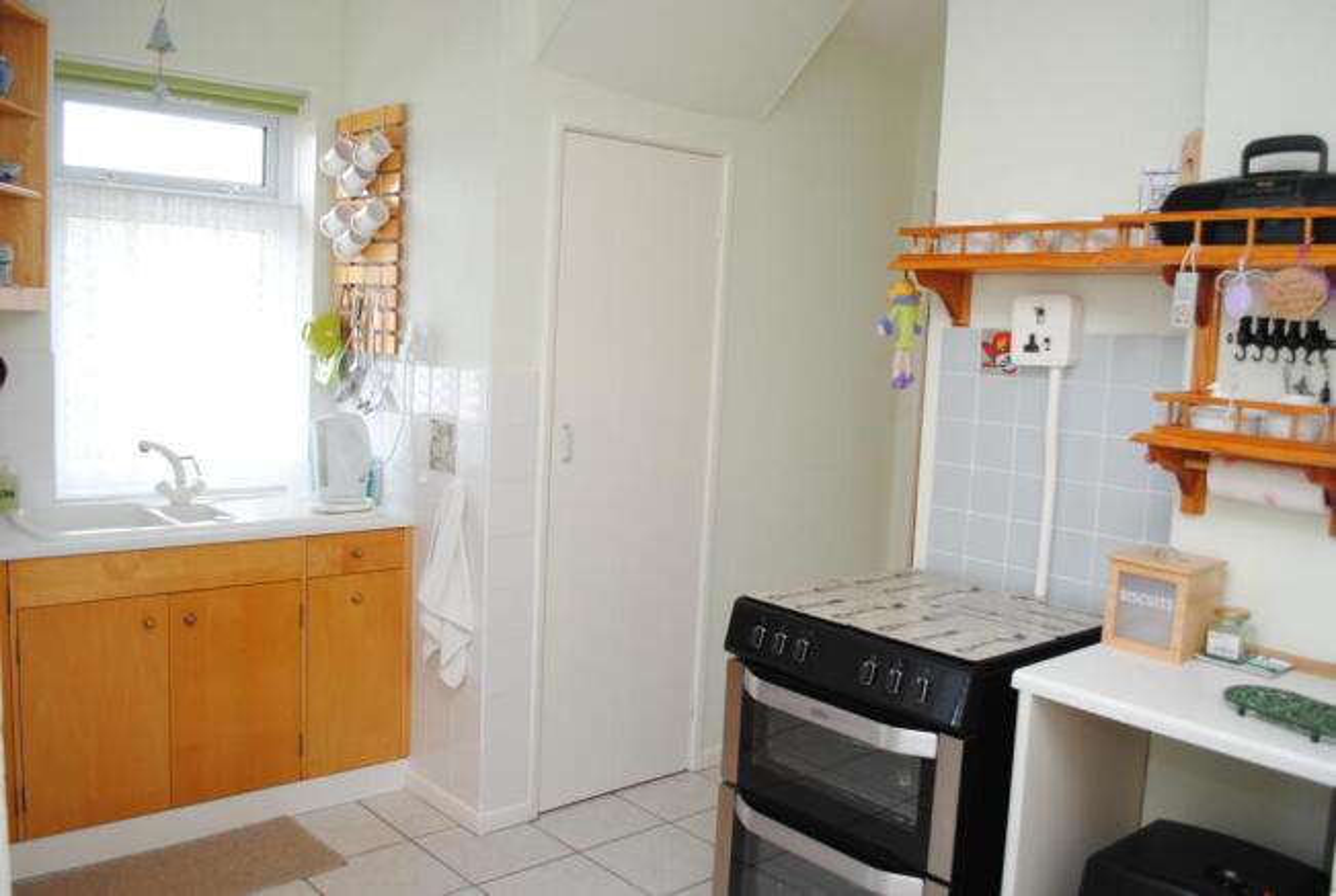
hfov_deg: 61.8
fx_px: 1116
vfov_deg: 43.8
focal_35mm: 30
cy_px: 448
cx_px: 668
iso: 200
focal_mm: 20
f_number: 4
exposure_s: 1/60
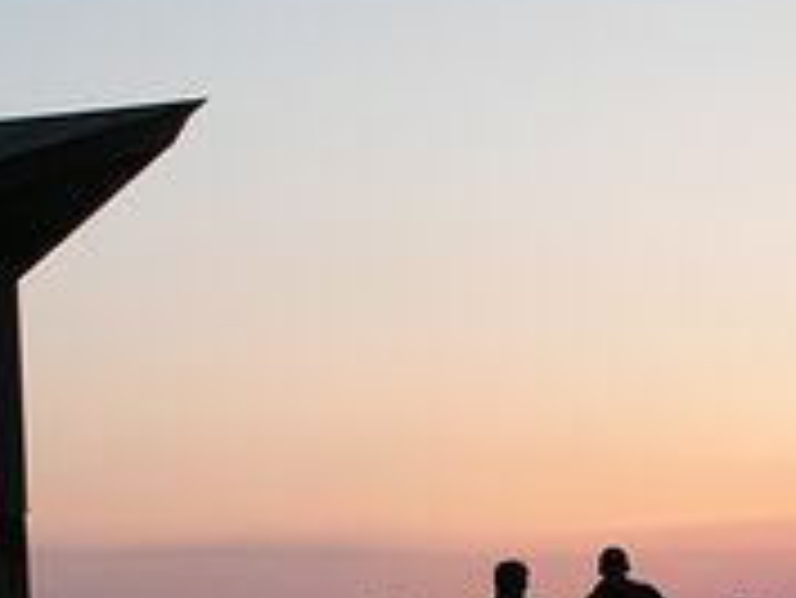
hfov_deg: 12.8
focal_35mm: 150
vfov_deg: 9.9
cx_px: 971
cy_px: 438
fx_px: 3452
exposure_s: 1/80
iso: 50
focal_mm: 9.9
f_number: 3.3
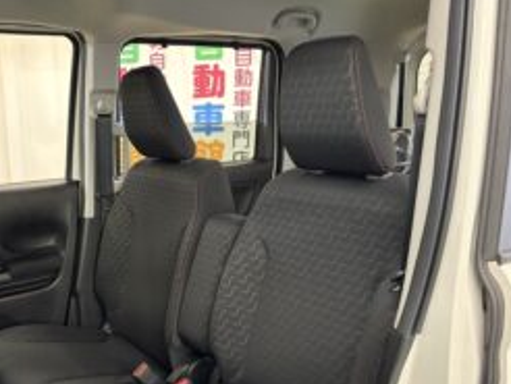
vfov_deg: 38.1
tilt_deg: -14.1
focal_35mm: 37
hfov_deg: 49.1
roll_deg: +1.8
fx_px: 547
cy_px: 267
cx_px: 162
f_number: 1.6
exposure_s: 1/33
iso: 400
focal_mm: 5.96
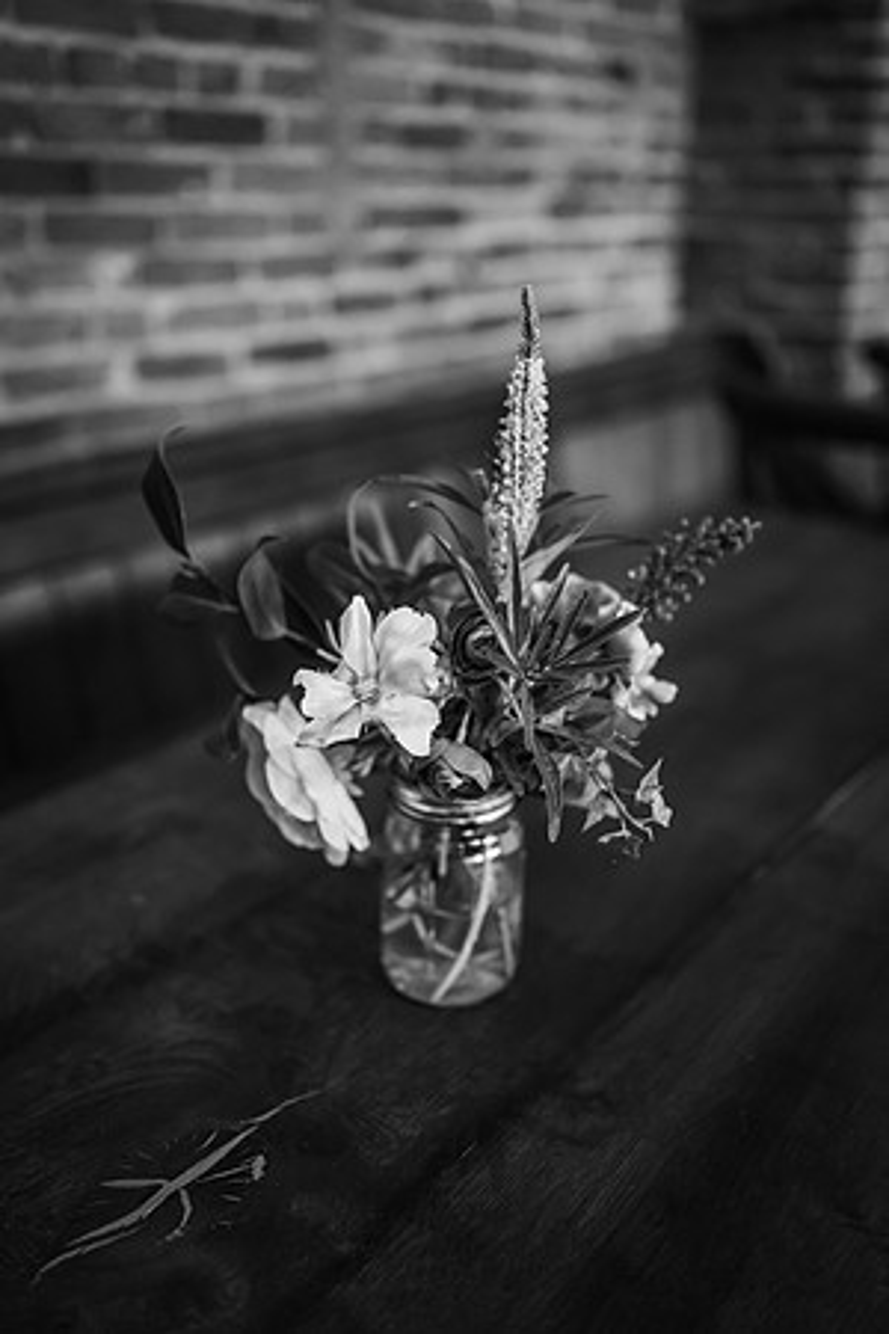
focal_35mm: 35
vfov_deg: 54.4
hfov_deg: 37.9
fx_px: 1296
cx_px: 444
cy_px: 667
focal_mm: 35
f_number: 1.8
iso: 3200
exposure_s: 1/250
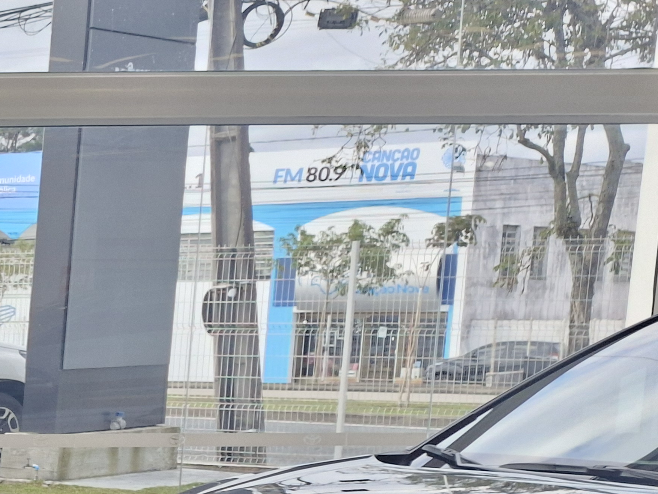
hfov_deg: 14.0
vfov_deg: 13.4
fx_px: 2034
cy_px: 626
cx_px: -831
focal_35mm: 107
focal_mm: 5.54
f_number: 1.8
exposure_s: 1/140
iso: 50
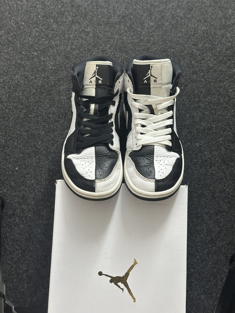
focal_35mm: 48
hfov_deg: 30.3
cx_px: 118
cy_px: 156
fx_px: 434
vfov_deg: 39.7
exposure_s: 1/33
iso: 250
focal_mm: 6.86
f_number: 1.78
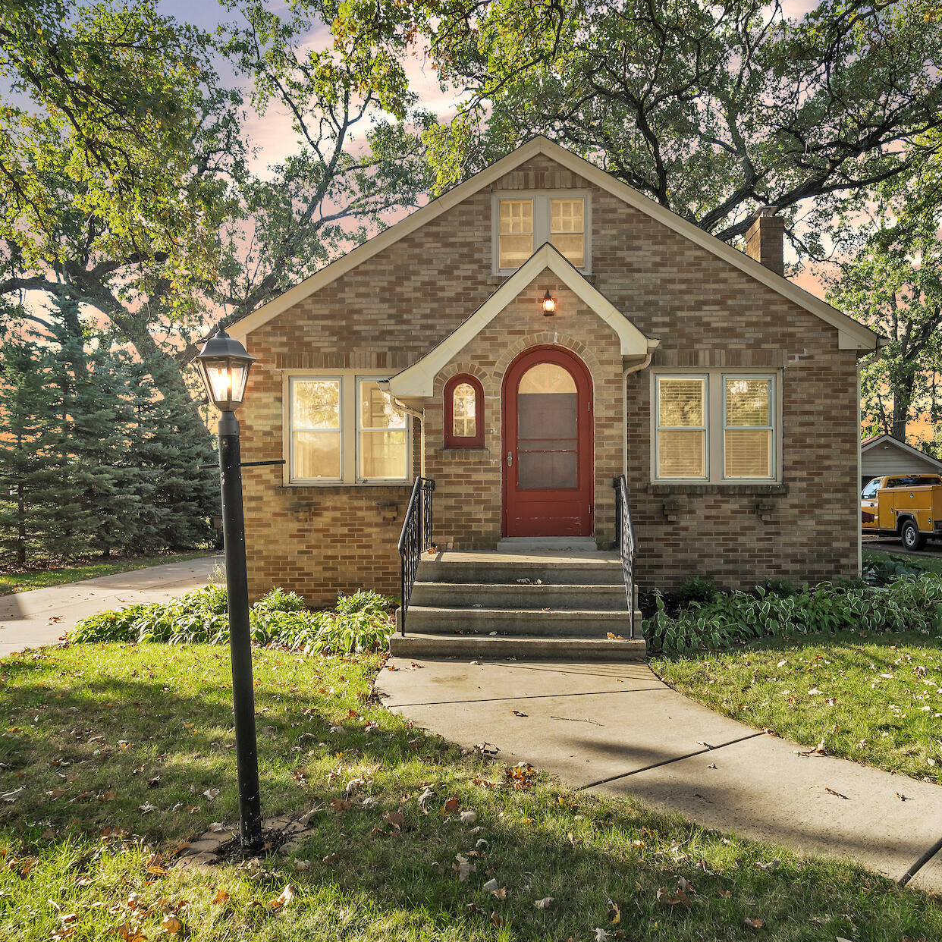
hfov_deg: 67.0
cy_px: 535
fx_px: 708
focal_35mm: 23
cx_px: 534
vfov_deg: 67.0
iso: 100
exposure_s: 1/80
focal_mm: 14
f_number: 9
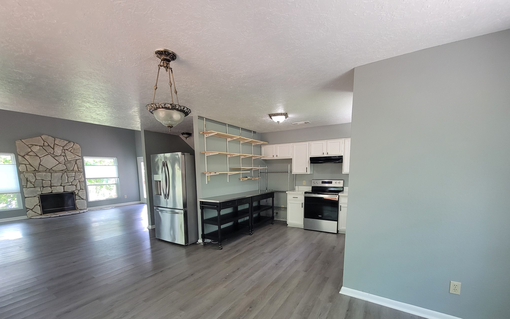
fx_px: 195
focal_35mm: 14
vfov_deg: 77.8
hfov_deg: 105.3
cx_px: 251
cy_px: 190
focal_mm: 2.2
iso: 250
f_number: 2.2
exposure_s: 1/60
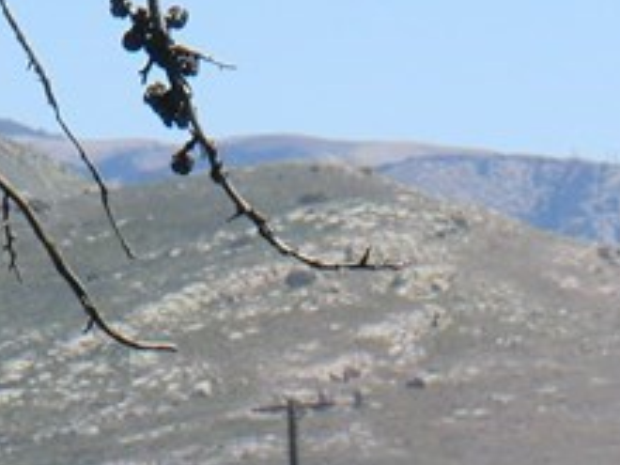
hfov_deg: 4.1
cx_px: 485
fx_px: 8740
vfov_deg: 3.0
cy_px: 806
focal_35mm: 488
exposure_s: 1/320
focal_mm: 18.8
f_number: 5
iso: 64
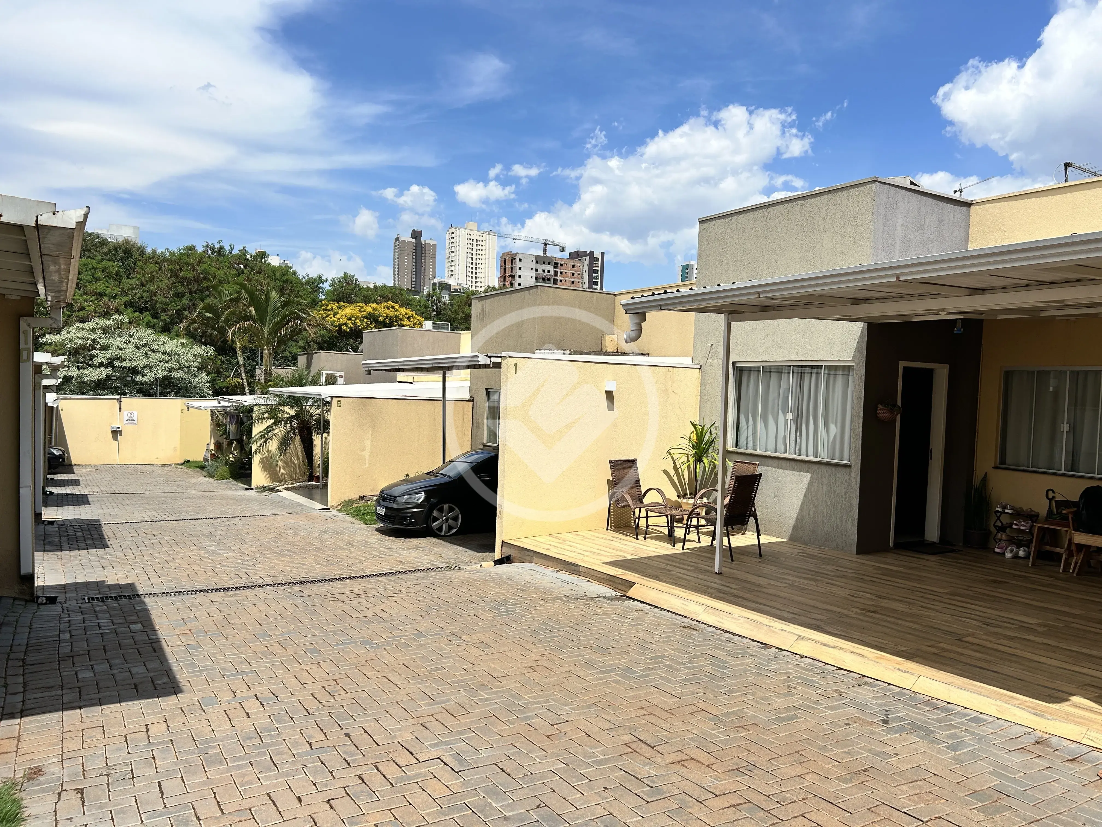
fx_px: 828
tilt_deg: -2.9
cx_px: 551
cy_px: 414
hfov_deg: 67.3
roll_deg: -1.3
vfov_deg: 53.1
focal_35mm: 26
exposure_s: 1/5882
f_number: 1.5
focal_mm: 5.7
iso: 50
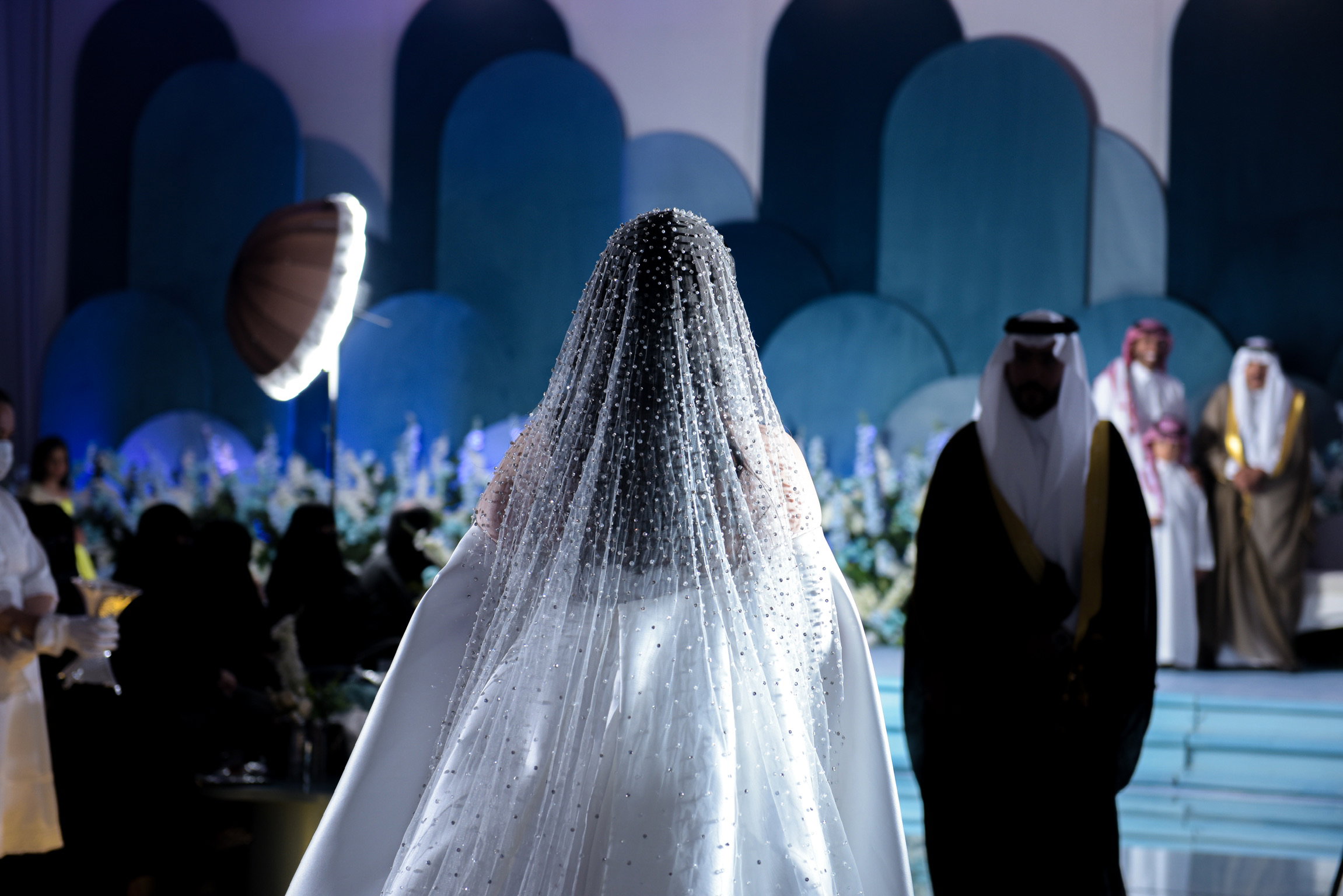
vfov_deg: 19.5
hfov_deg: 28.8
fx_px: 2612
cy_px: 448
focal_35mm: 70
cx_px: 672
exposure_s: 1/125
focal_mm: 70
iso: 500
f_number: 3.5
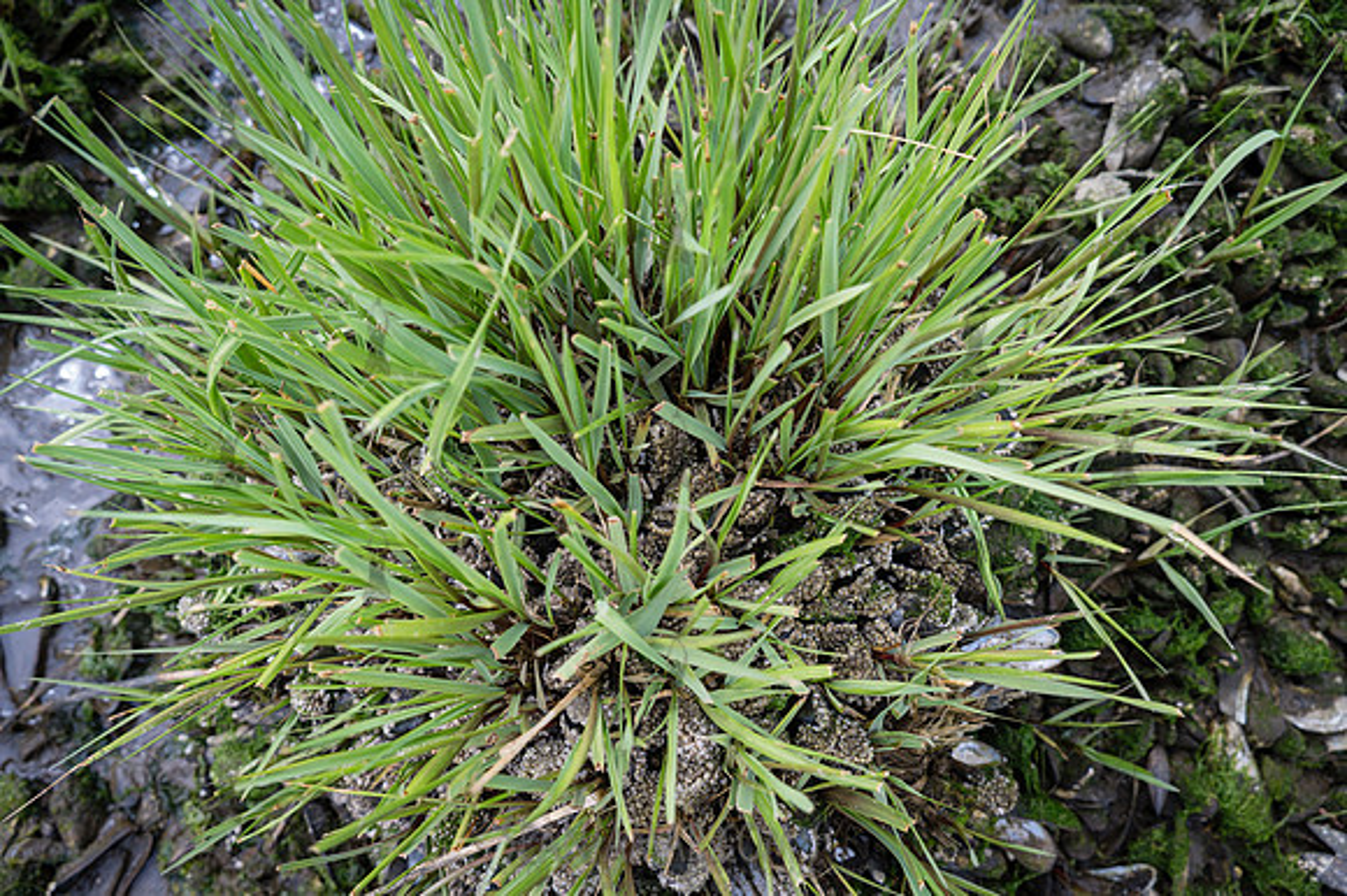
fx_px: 1309
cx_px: 674
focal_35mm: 35
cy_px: 448
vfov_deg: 37.8
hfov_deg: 54.5
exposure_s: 1/160
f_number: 4.5
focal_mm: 35
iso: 80
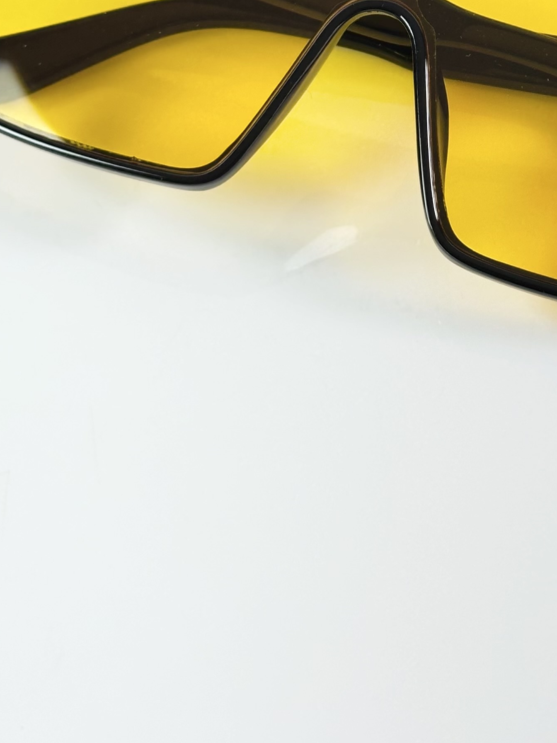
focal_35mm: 108
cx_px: 389
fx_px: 2317
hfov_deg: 13.7
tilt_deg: -48.3
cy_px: 60
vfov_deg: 17.9
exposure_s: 1/100
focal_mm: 6.86
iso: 80
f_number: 1.78
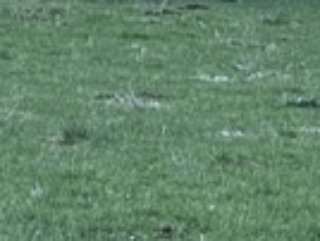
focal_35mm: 915
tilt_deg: +2.3
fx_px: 8474
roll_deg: +1.6
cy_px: -437
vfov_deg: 1.6
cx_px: -695
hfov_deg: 2.1
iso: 64
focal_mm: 15.66
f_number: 2.8
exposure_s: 1/264
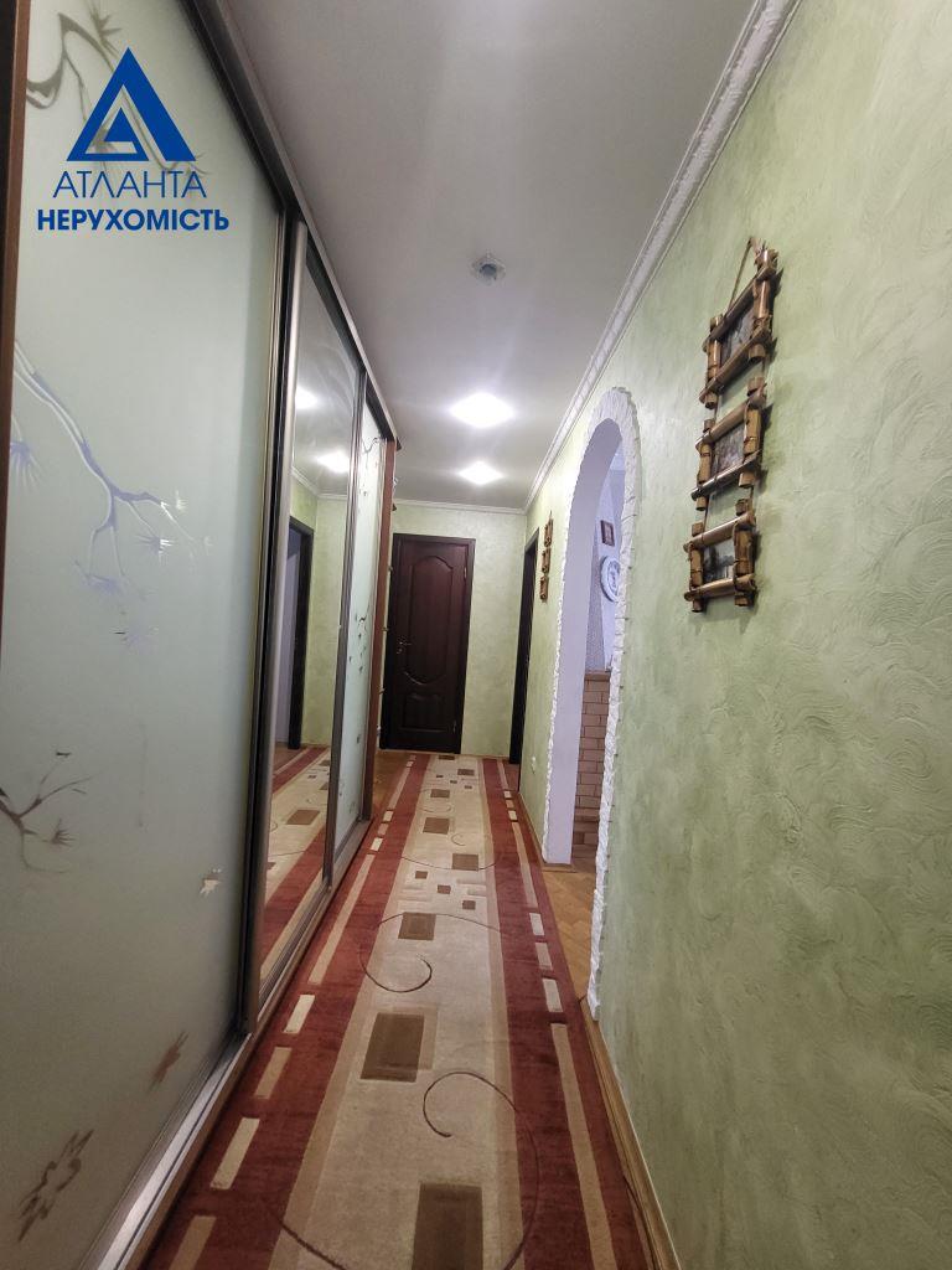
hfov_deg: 89.9
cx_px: 476
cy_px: 635
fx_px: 477
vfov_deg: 106.2
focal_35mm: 13
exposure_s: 1/33.3
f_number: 2.2
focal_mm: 1.74
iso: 400
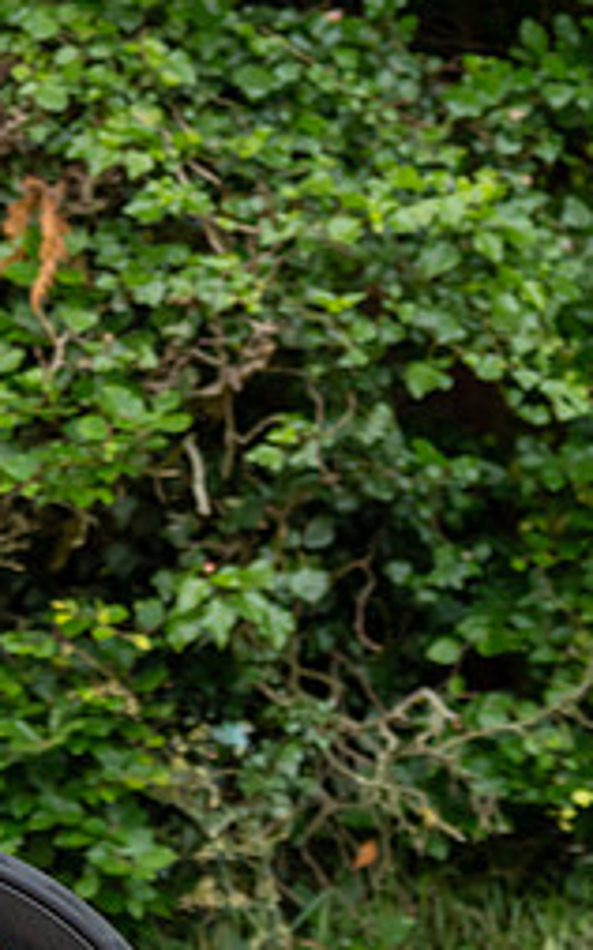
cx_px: -29
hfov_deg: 5.4
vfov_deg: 8.6
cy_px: 184
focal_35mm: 244
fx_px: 6313
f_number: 3.5
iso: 800
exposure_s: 1/1000
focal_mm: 70
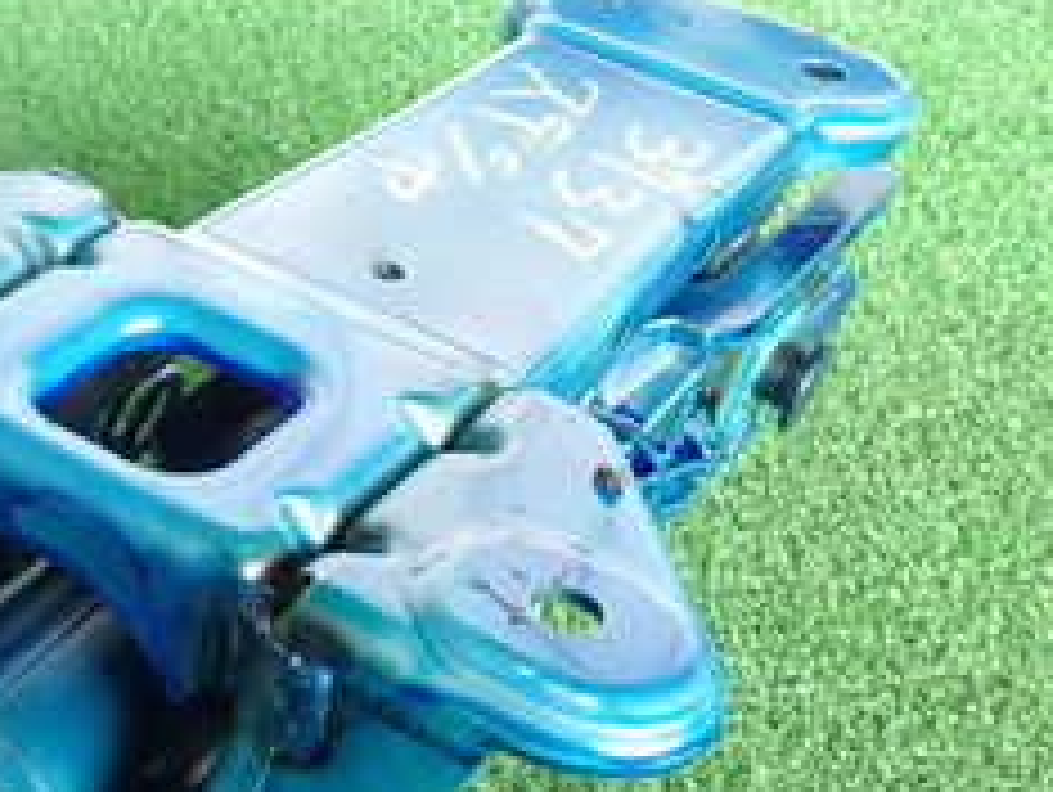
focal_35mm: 64
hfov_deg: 27.9
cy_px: 896
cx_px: -68
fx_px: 1949
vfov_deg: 21.6
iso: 125
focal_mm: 4.5
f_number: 2.8
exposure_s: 1/60
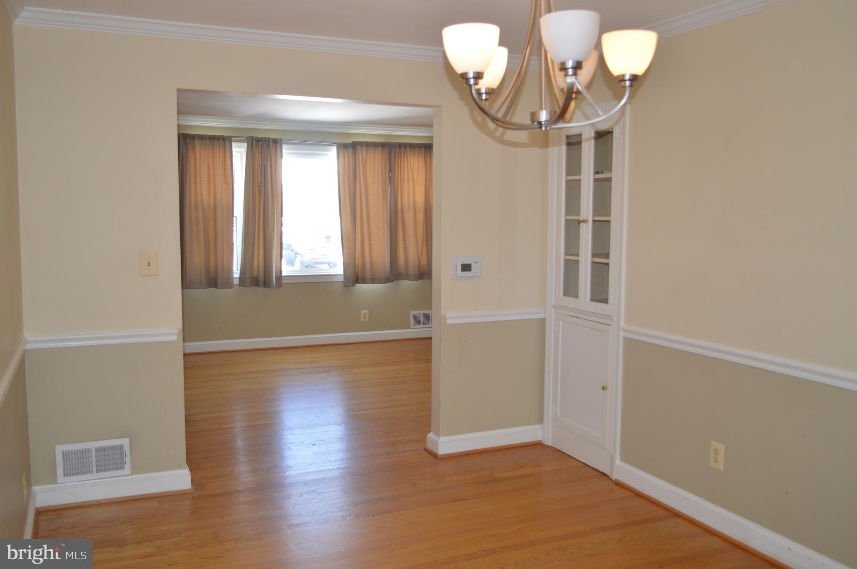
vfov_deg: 39.9
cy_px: 284
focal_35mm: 33
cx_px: 428
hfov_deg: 57.3
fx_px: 785
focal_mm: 22
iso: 400
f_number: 4
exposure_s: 1/100
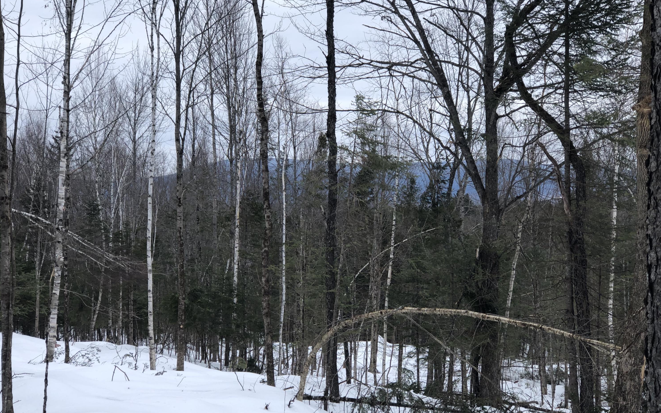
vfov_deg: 21.3
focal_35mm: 61
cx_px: 332
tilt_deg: +0.1
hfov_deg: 33.5
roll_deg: -0.5
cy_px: 223
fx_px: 1099
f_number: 2.8
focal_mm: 6.6
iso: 20
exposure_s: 1/246
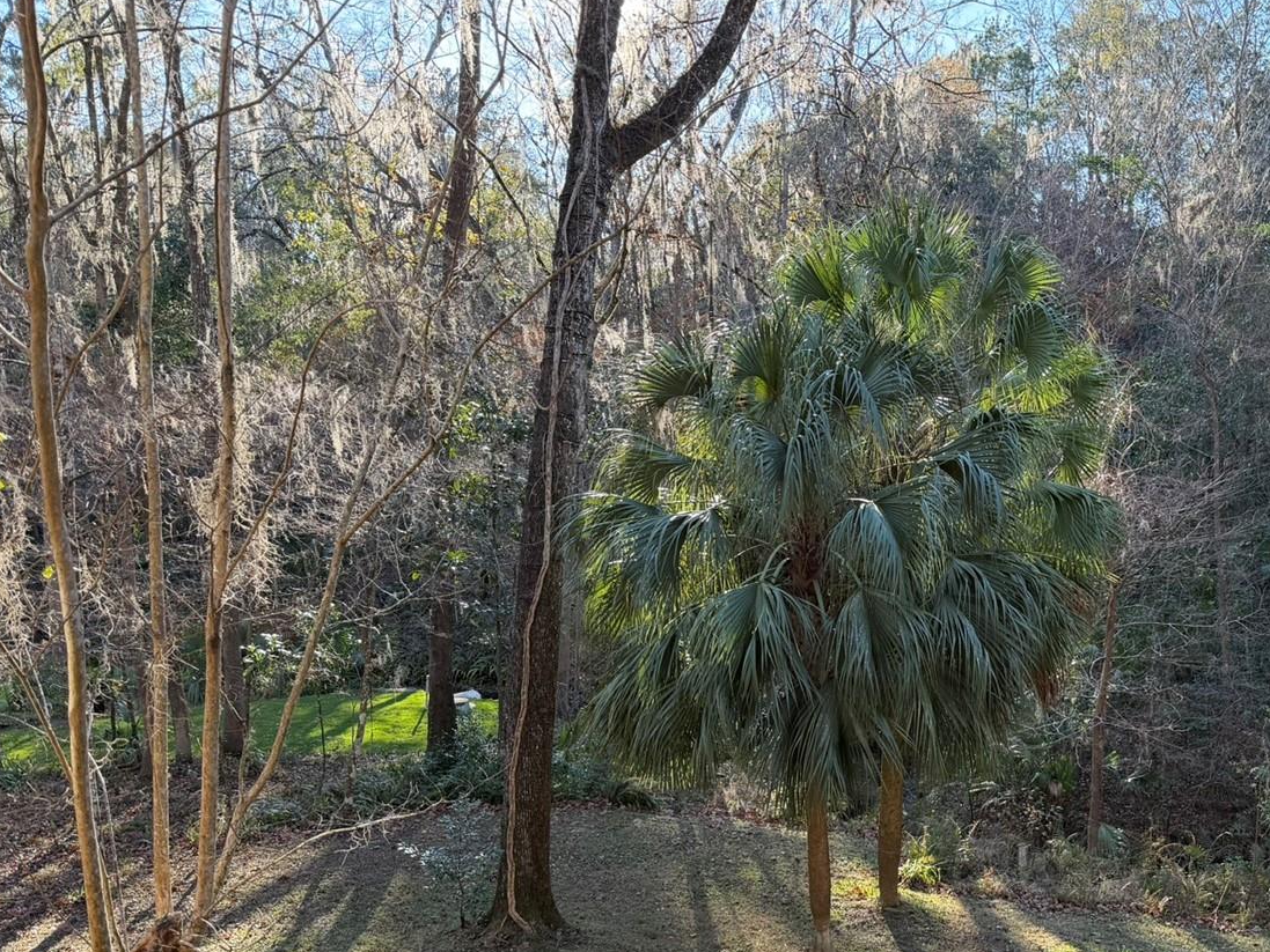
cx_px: 903
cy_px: 569
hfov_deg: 51.1
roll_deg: -0.7
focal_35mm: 35
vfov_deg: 40.5
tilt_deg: -7.5
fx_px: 1284
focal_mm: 6.76
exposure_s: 1/351
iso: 100
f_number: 1.78
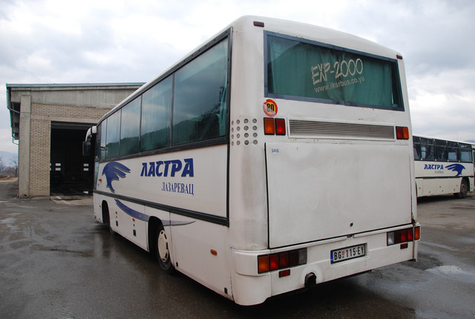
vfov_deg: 48.2
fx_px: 357
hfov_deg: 67.3
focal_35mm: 27
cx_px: 238
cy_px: 160
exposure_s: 1/160
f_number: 6.3
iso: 250
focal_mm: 18
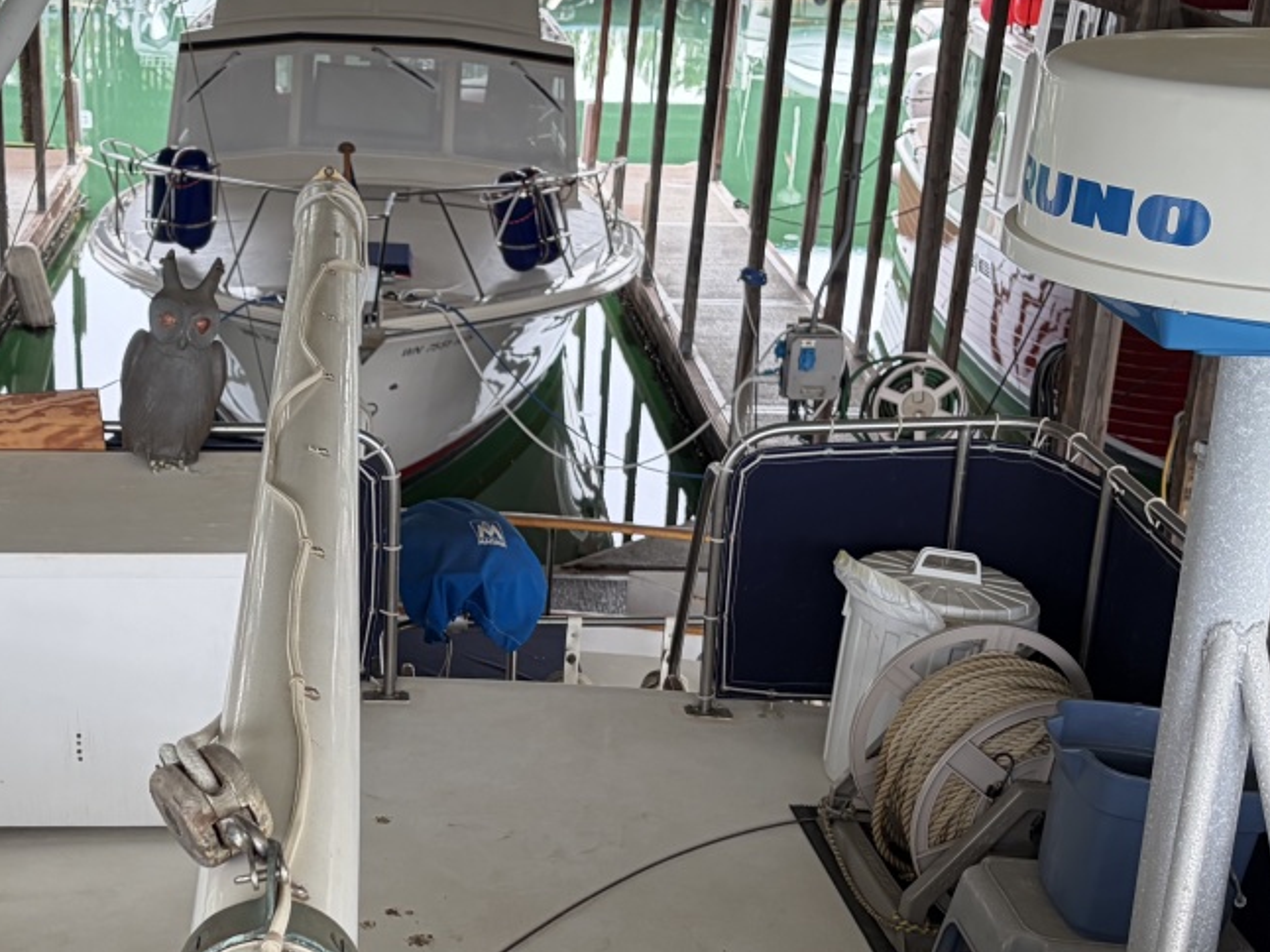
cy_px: 661
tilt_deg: -22.7
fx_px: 2127
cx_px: 356
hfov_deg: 32.8
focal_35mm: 58
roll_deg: -1.6
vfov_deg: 25.0
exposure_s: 1/183
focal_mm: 5.96
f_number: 1.6
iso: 40
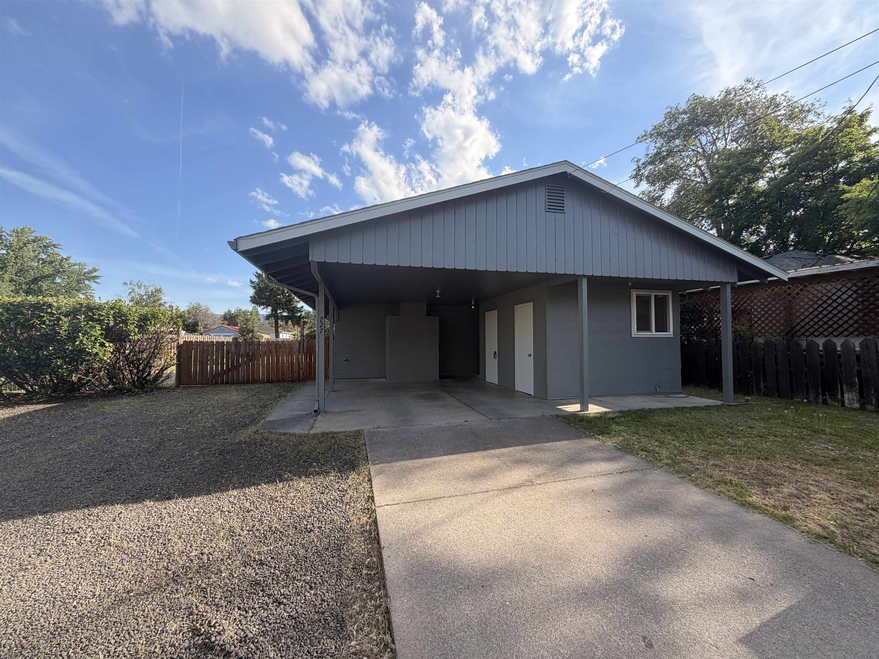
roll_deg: +0.2
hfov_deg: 102.1
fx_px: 356
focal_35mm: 14
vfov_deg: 85.7
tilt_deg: +2.5
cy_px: 330
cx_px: 440
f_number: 2.2
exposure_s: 1/770
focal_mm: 2.22
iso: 40
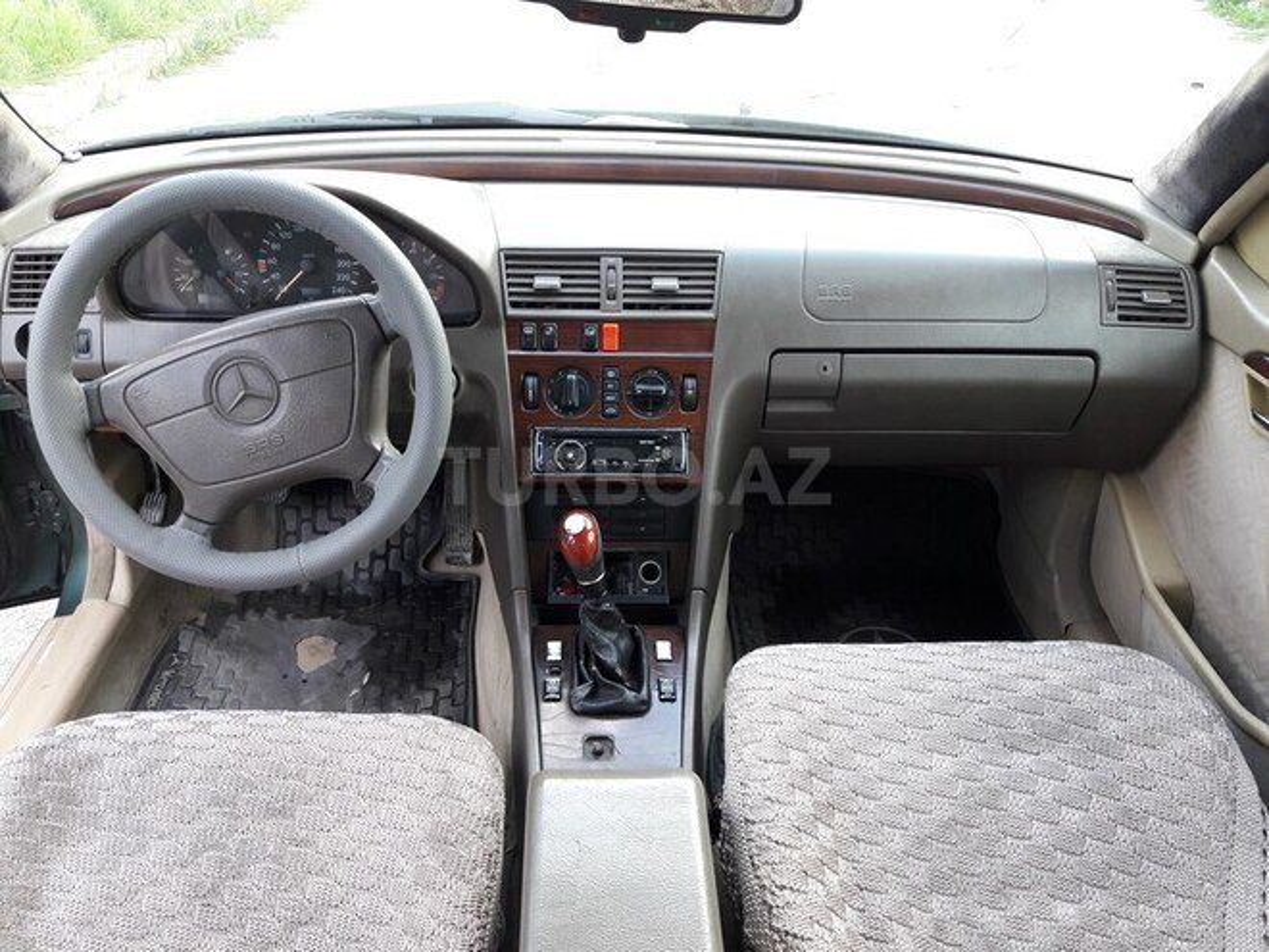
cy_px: 476
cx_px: 634
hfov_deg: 63.4
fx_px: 1026
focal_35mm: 28
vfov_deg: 49.7
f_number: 1.9
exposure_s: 1/33
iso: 80
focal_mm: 3.7
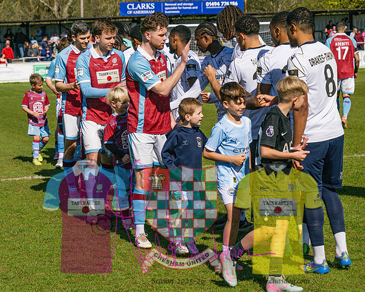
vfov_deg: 12.1
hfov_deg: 15.0
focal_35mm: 128
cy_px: 129
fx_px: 1380
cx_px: 114
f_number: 9
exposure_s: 1/5000
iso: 400
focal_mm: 99
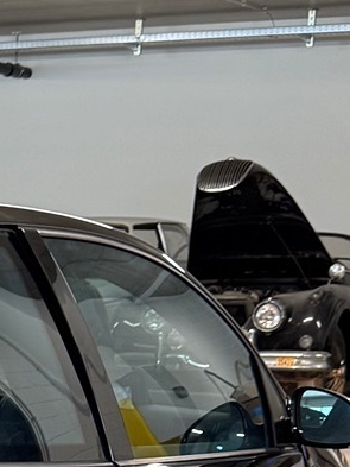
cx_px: -287
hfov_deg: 11.2
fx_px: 1657
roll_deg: -1.1
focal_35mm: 123
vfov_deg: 15.3
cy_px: 600
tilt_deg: -12.4
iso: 125
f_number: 1.78
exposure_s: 1/50
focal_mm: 6.76
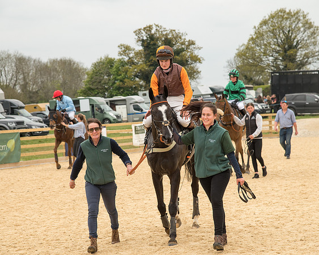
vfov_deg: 13.9
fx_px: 1043
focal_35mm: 110
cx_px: 160
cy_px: 128
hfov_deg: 17.4
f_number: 5.6
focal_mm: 98
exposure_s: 1/640
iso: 400
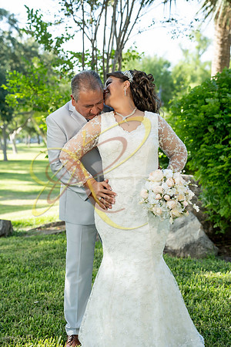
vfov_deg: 31.9
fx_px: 606
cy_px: 174
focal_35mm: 63
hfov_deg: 21.6
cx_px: 116
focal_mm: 63
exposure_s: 1/500
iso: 500
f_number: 4
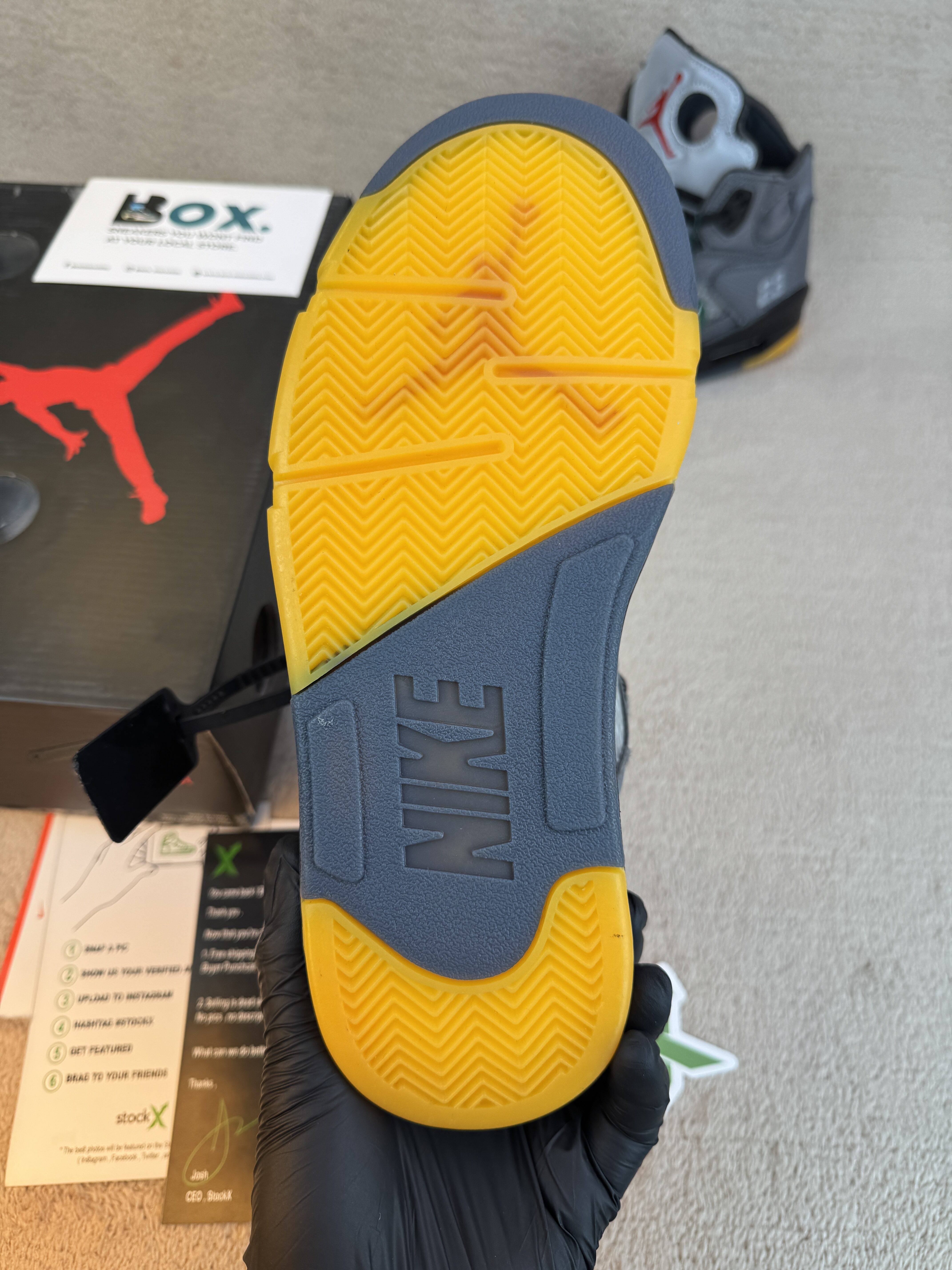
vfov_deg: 71.6
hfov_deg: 56.8
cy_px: 635
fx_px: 880
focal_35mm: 24
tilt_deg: -56.1
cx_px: 476
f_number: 1.78
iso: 80
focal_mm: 6.76
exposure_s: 1/633
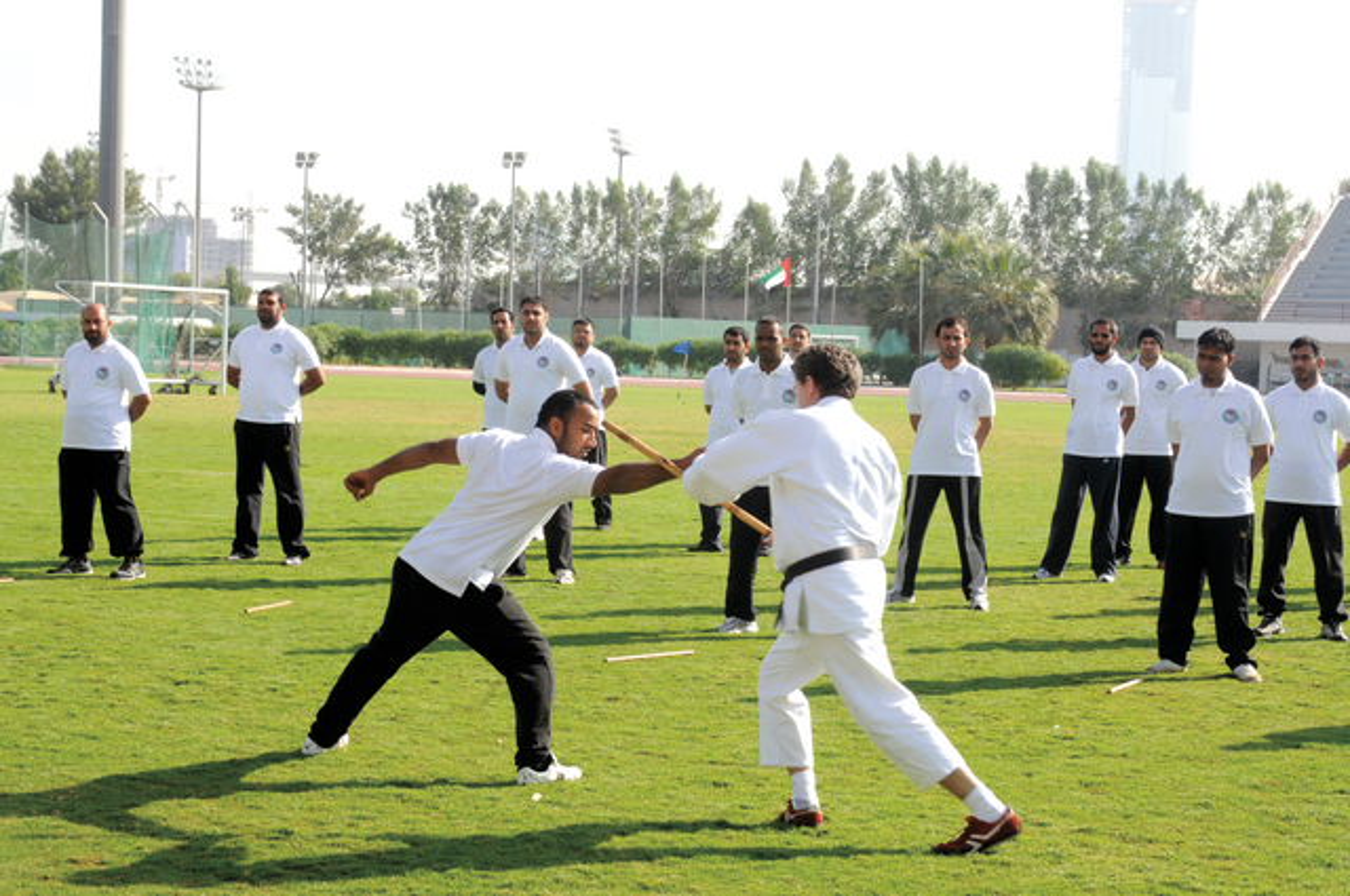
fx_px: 2809
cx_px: 675
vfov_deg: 18.1
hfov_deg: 27.0
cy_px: 448
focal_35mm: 75
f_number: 16
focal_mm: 50
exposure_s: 1/125
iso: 500
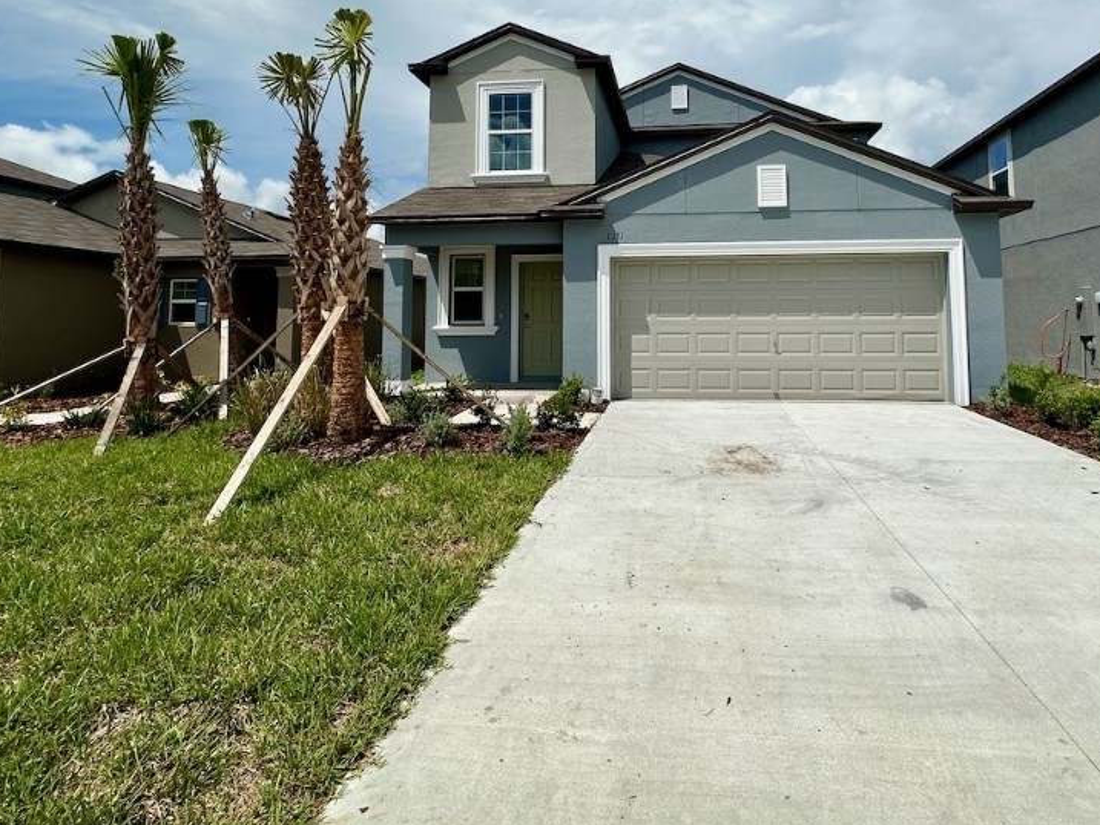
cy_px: 267
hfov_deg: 81.2
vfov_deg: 64.1
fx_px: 636
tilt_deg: +4.8
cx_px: 632
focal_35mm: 20
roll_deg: +0.5
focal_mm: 2.22
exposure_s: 1/5814
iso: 50
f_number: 2.2
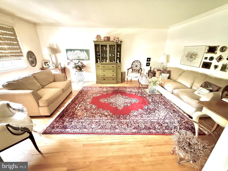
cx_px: 114
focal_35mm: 14
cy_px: 86
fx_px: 92
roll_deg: -0.5
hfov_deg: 102.1
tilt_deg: -19.8
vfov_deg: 85.7
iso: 1600
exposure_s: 1/36
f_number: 2.2
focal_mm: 2.22
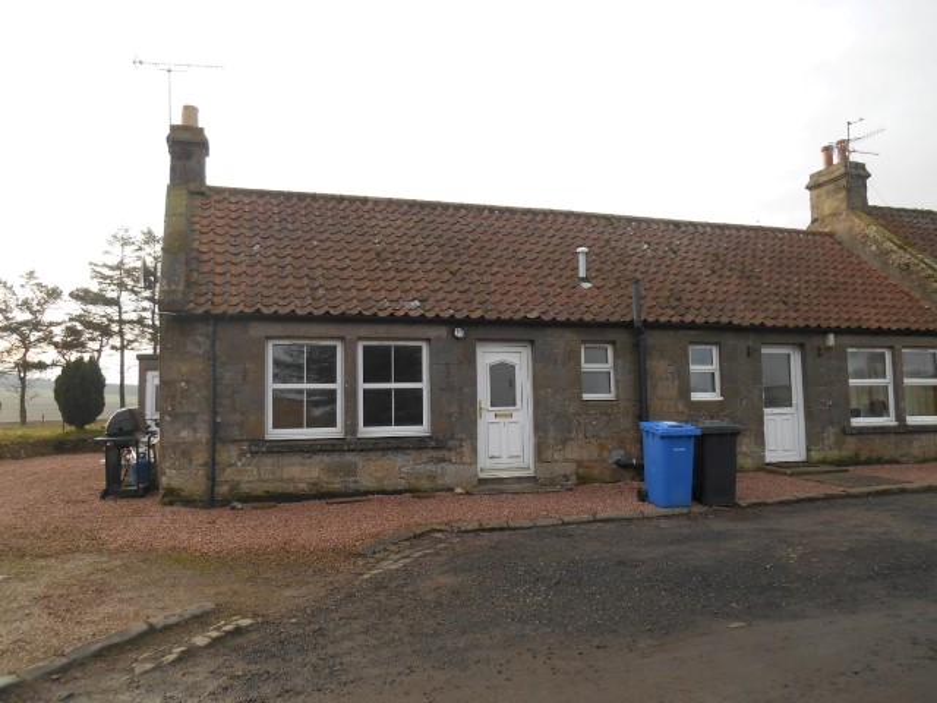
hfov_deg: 67.3
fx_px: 704
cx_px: 468
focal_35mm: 26
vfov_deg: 53.1
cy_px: 352
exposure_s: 1/125
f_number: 3.4
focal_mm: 4.7
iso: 80
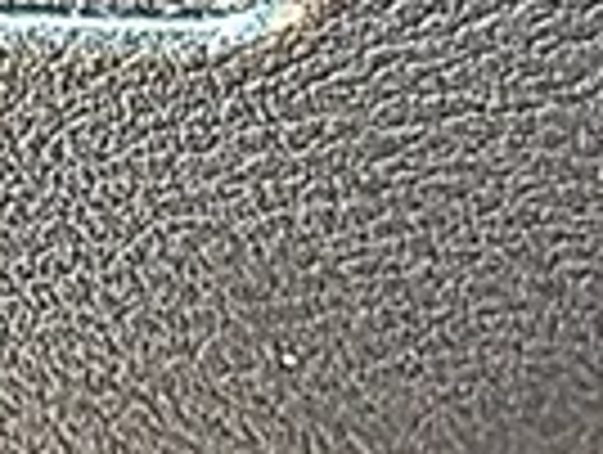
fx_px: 3735
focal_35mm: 214
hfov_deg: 8.4
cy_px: -200
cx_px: -864
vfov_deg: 6.9
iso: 100
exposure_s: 1/50
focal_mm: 6.86
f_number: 1.78
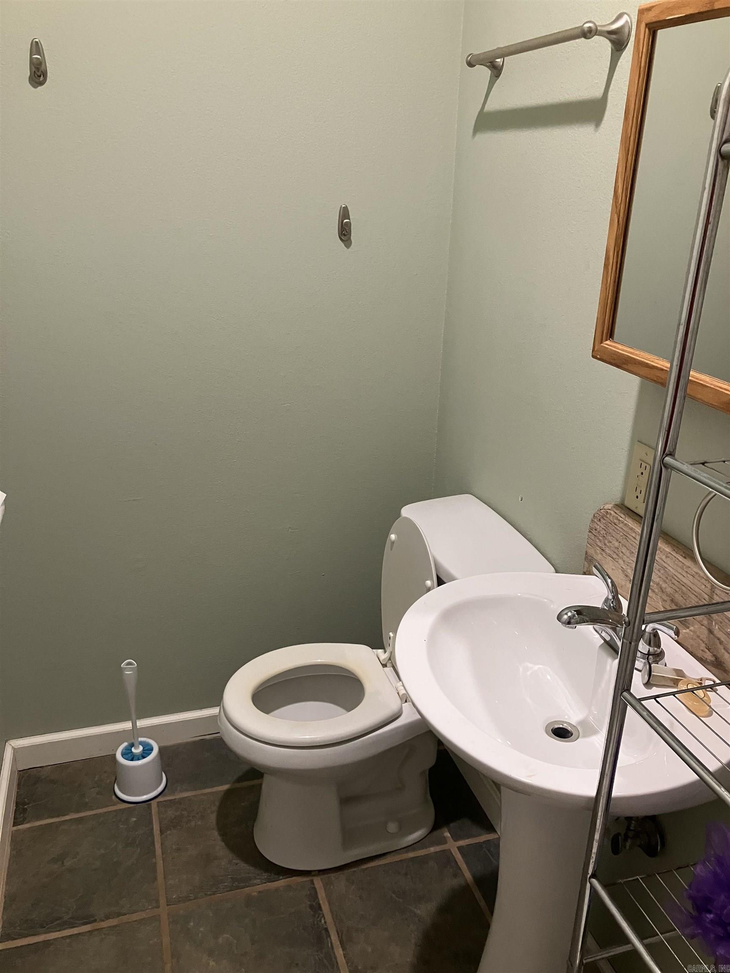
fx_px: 787
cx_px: 365
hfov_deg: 49.7
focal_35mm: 28
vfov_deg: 63.4
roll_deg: -0.9
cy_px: 486
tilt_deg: -19.6
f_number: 1.8
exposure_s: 1/60
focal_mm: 3.99
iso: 250
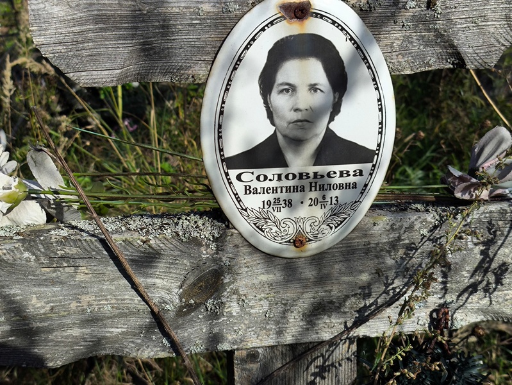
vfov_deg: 29.1
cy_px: 192
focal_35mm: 50
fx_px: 740
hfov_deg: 38.2
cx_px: 256
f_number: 1.7
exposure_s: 1/2162
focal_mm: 4.71
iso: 50
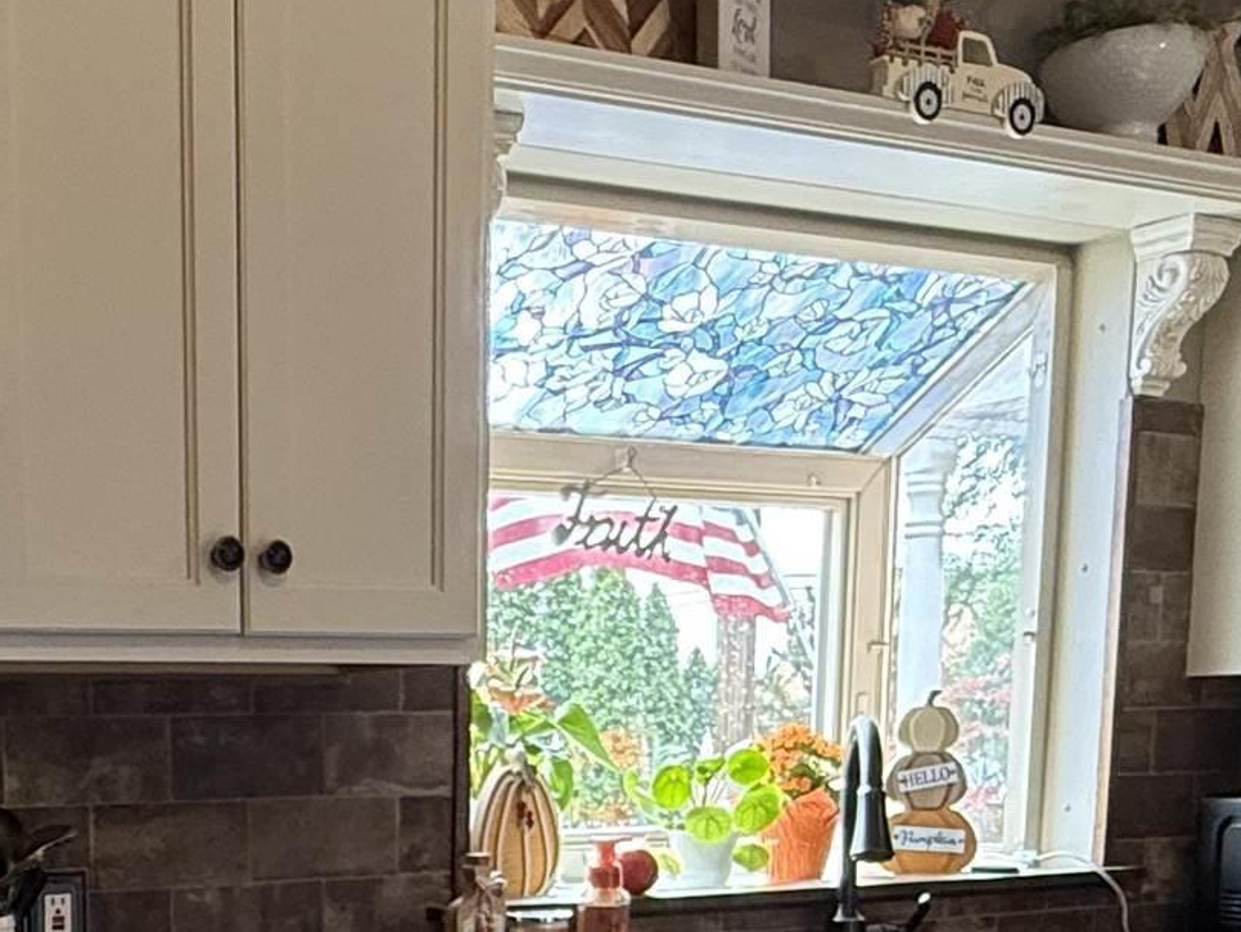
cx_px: 204
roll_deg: +0.8
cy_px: 1033
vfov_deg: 25.5
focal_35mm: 53
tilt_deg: -8.7
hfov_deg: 34.7
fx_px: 1901
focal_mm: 2.22
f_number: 2.2
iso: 250
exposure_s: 1/120
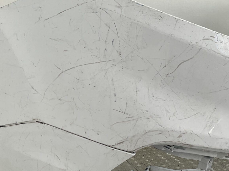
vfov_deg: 22.7
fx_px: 423
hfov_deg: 29.8
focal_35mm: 64
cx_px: 168
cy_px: 127
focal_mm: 3
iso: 16
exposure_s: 1/202
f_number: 1.8
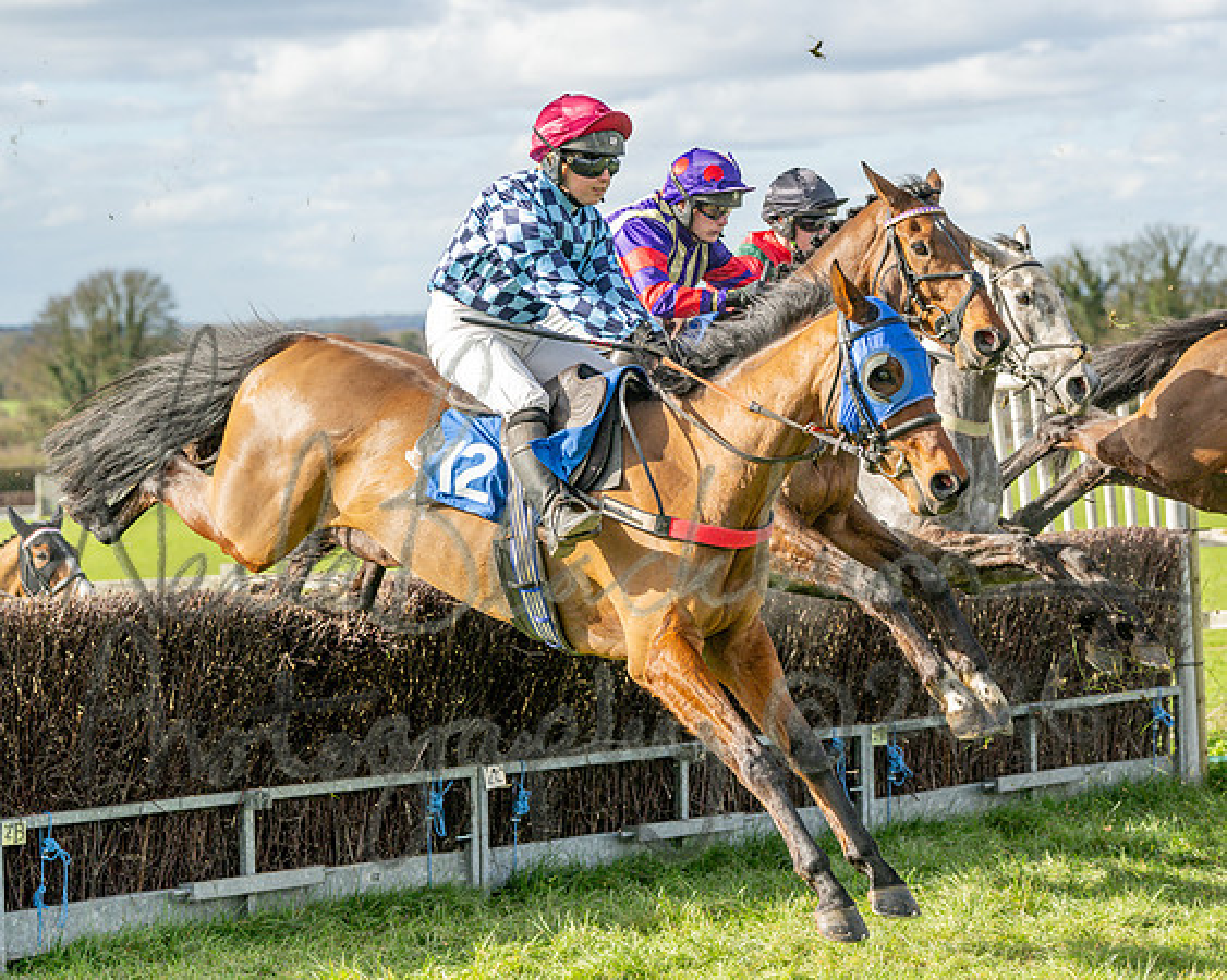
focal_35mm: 118
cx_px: 886
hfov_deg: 16.2
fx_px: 4297
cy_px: 404
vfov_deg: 13.0
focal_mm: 87
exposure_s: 1/1600
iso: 400
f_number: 4
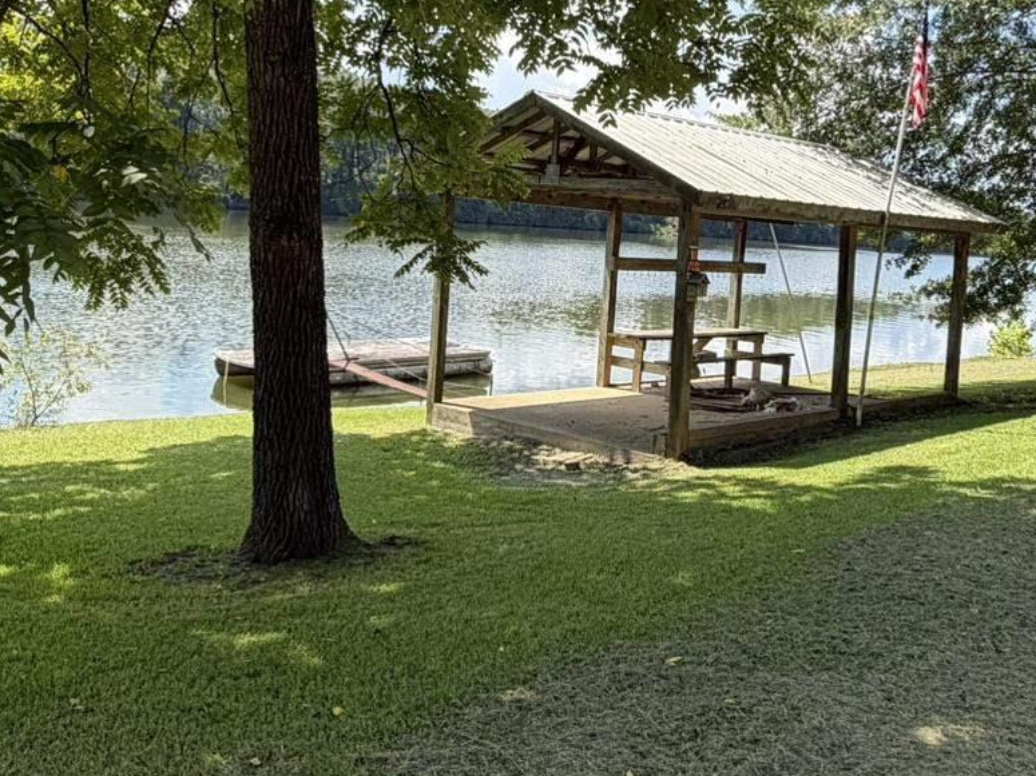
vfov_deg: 38.3
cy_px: 279
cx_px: 586
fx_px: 1107
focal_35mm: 37
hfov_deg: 50.0
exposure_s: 1/502
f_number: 2.2
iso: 50
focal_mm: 2.22
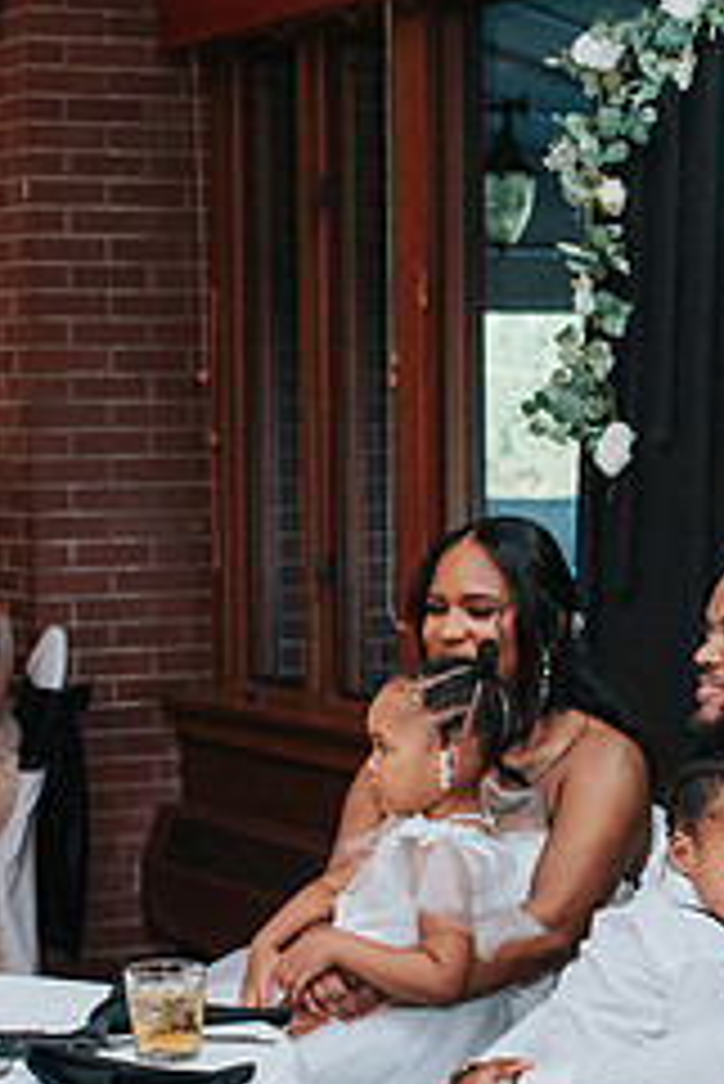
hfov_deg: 11.5
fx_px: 3584
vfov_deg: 17.1
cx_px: 604
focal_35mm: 119
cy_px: 808
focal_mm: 35
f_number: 3.2
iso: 1000
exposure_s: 1/200
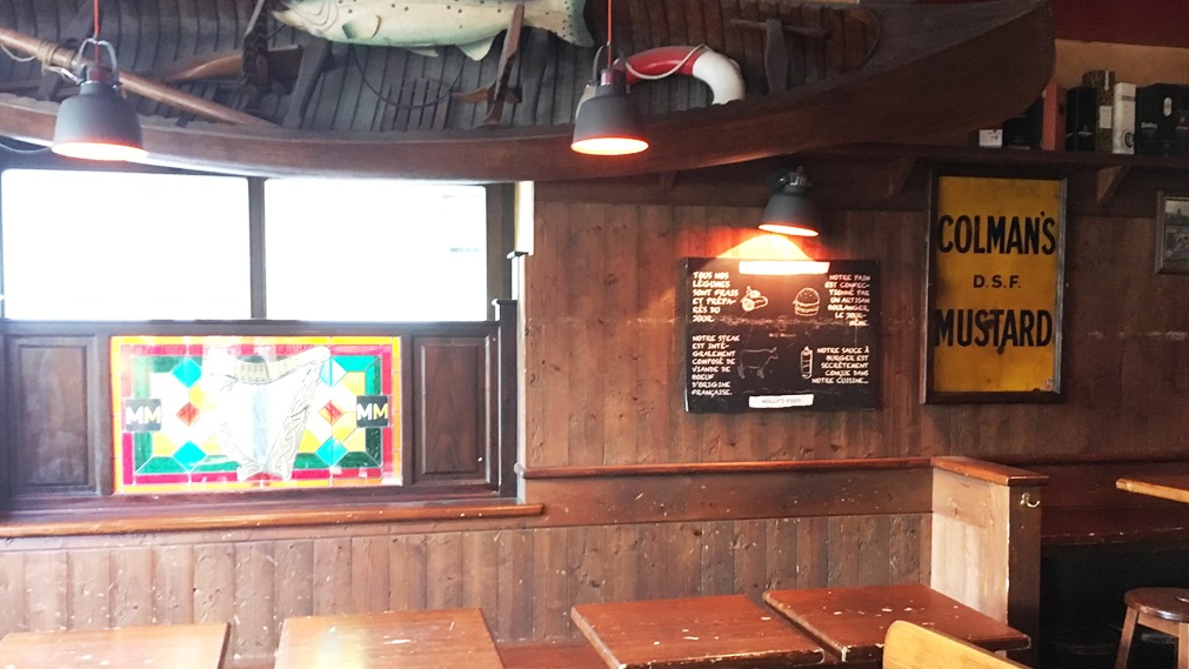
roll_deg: +0.3
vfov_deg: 36.6
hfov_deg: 61.0
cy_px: 376
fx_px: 1009
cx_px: 599
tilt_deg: -2.3
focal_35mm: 32
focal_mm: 4.15
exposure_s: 1/17
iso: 320
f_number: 2.2
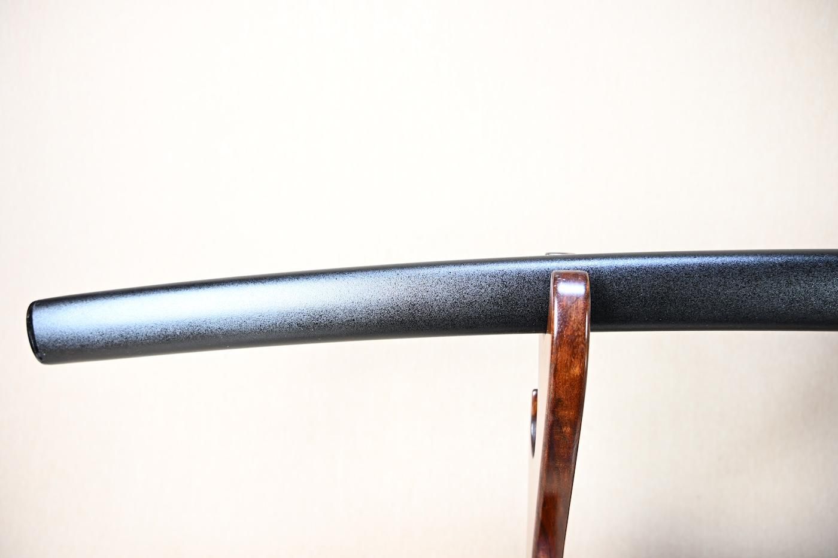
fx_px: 628
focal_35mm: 27
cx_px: 419
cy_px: 279
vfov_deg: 47.9
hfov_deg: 67.4
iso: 100
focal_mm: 18
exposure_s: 1/2
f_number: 3.5
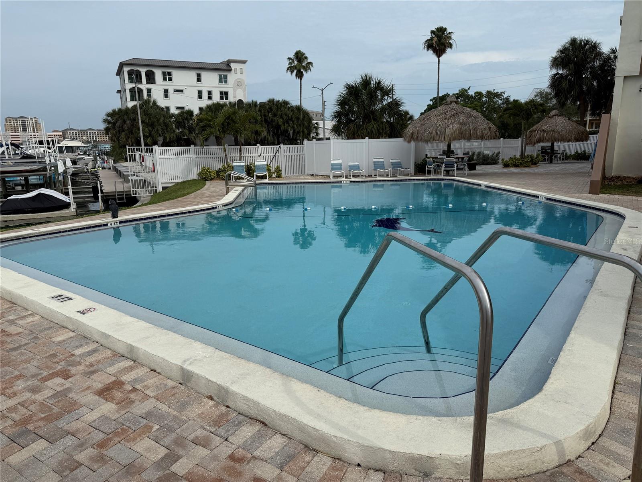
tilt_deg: -12.0
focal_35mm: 24
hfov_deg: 71.6
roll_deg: +0.9
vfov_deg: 56.8
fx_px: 445
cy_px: 241
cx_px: 321
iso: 80
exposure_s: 1/6711
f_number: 1.78
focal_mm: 6.76
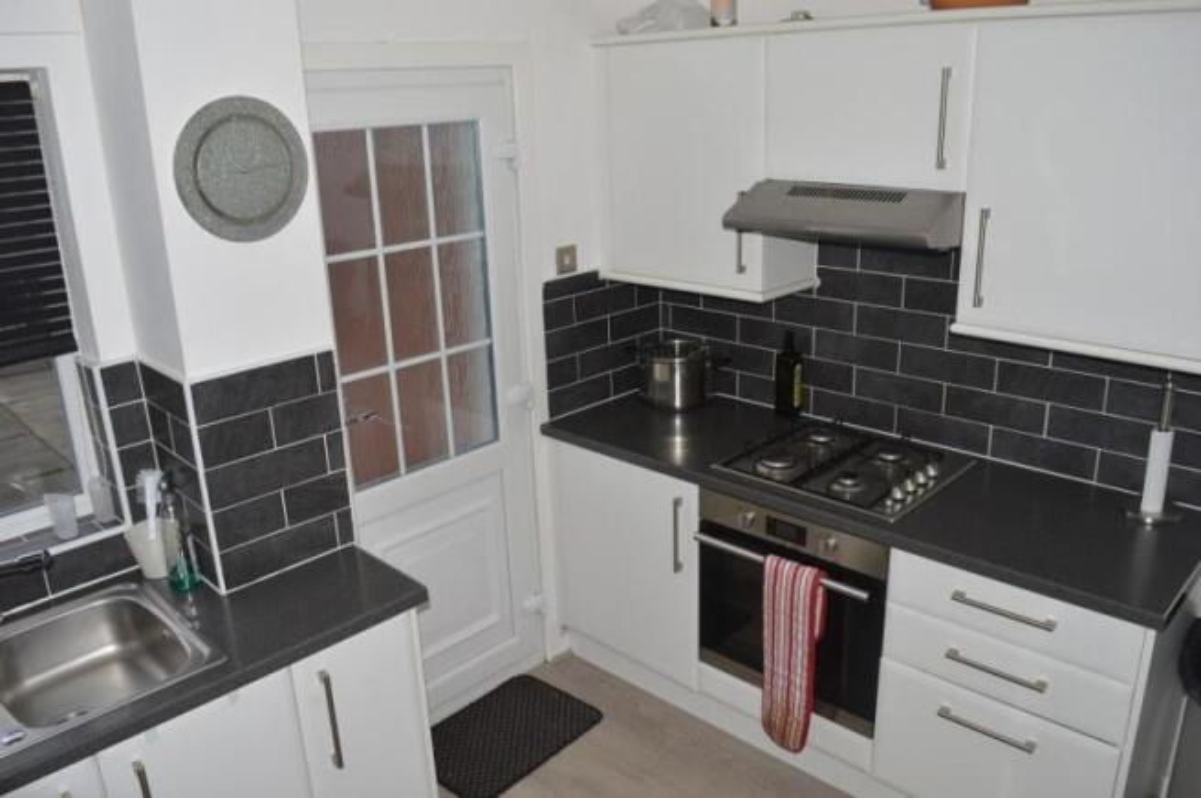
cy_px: 399
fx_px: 900
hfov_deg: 67.4
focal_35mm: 27
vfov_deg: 47.8
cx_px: 600
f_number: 8
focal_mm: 18
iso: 140
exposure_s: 1/60
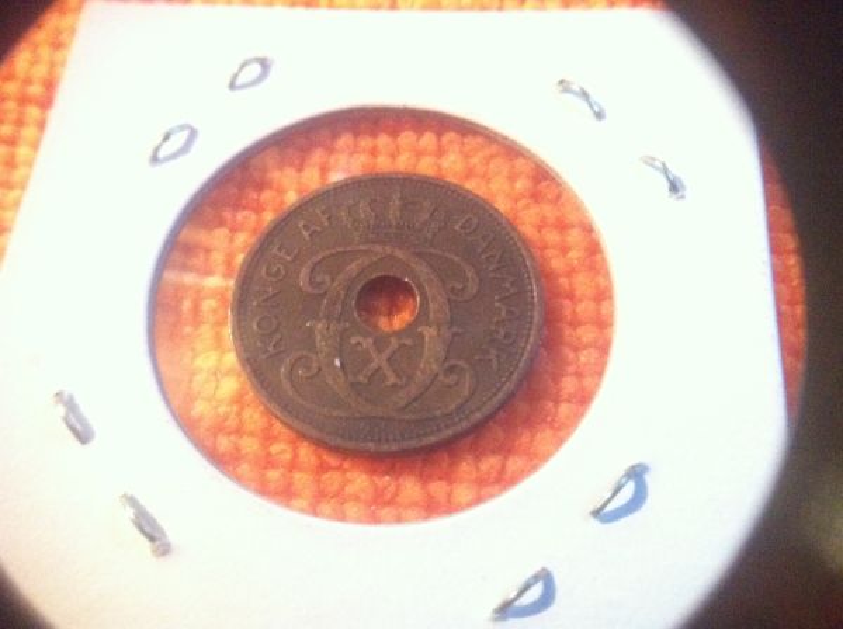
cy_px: 314
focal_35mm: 35
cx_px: 422
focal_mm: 3.85
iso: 1000
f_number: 2.8
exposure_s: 1/15
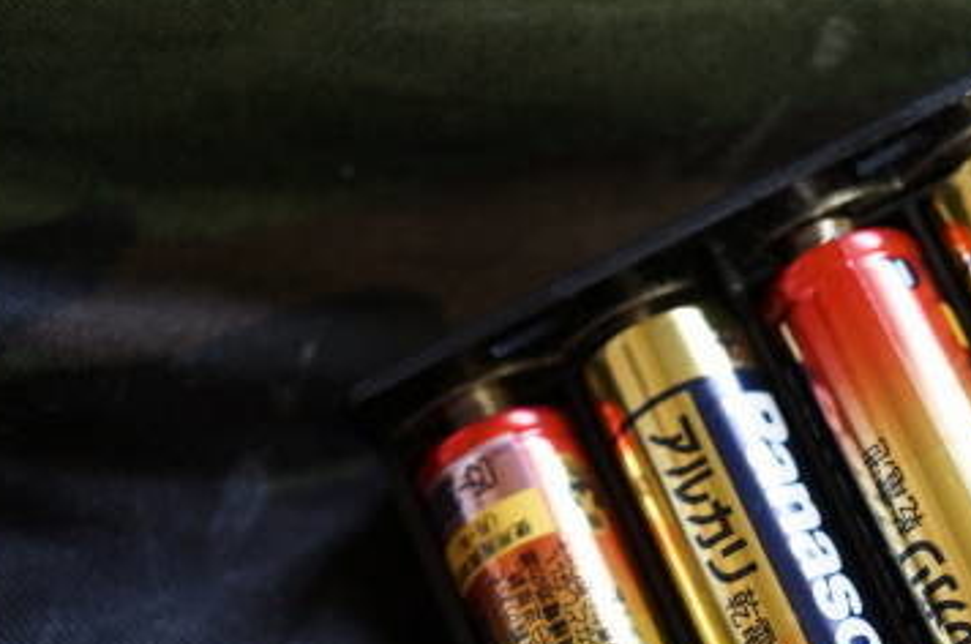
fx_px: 2181
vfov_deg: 16.6
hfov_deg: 24.5
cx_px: 835
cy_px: 544
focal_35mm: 81
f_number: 4
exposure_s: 1/60
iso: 2000
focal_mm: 30
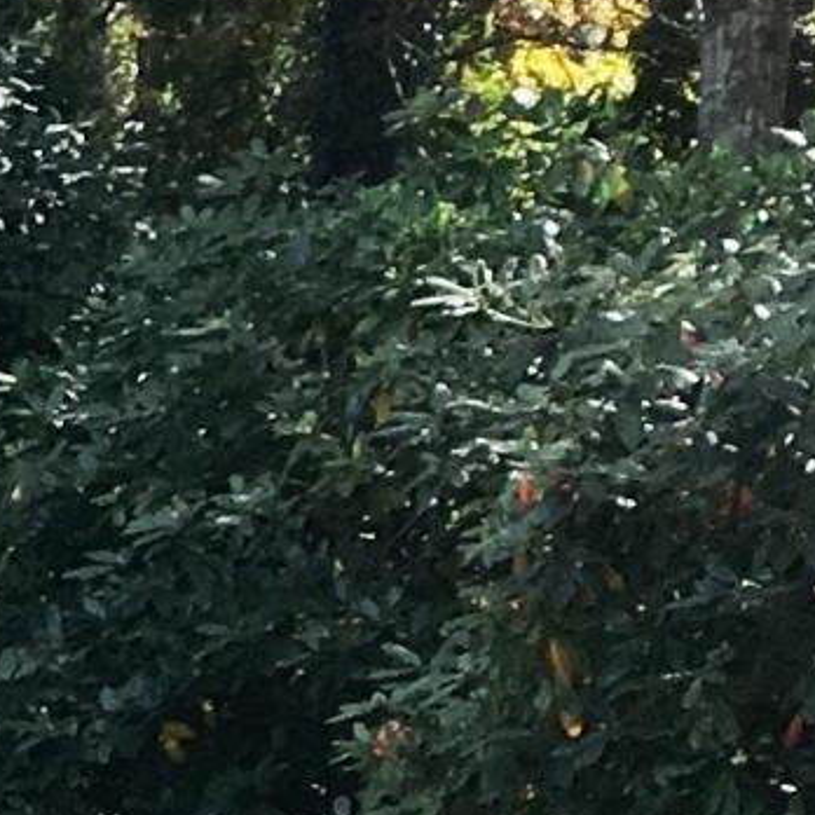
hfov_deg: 7.0
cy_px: 1063
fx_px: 5887
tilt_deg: -3.6
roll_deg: +0.1
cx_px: -1768
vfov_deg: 7.8
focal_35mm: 221
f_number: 2.2
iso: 25
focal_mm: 4.15
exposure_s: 1/366
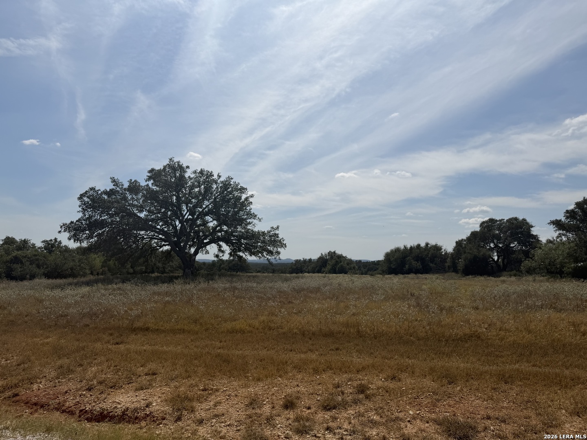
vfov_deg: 56.8
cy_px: 220
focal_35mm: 24
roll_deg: -1.1
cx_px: 294
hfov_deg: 71.6
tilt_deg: +5.8
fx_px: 407
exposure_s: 1/17544
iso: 80
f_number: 1.78
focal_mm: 6.76
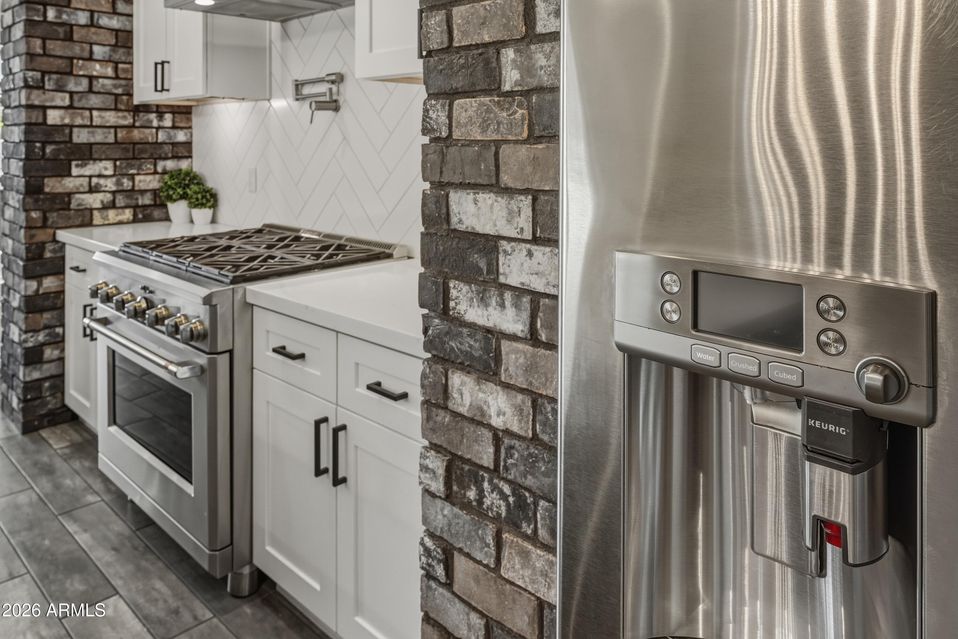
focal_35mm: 24
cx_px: 479
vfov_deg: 53.1
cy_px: 320
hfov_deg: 73.8
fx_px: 639
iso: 200
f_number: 8
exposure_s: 1/30
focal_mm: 24
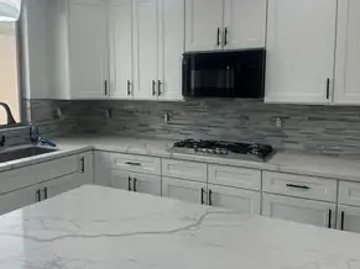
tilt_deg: -6.5
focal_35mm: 33
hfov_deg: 55.4
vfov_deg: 42.9
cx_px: 173
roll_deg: -0.2
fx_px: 343
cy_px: 122
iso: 80
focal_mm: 6.86
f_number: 1.78
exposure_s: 1/120
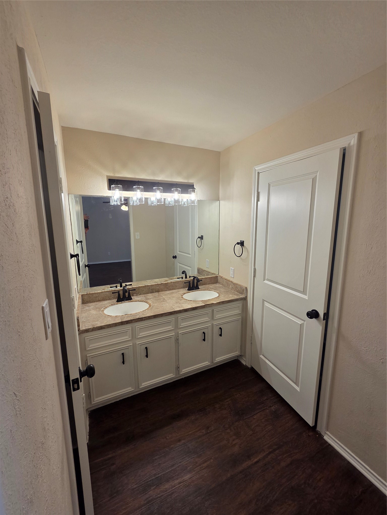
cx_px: 194
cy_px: 258
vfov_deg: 106.2
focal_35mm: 13
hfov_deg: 89.9
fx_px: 194
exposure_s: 1/120
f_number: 2.2
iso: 125
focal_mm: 2.2
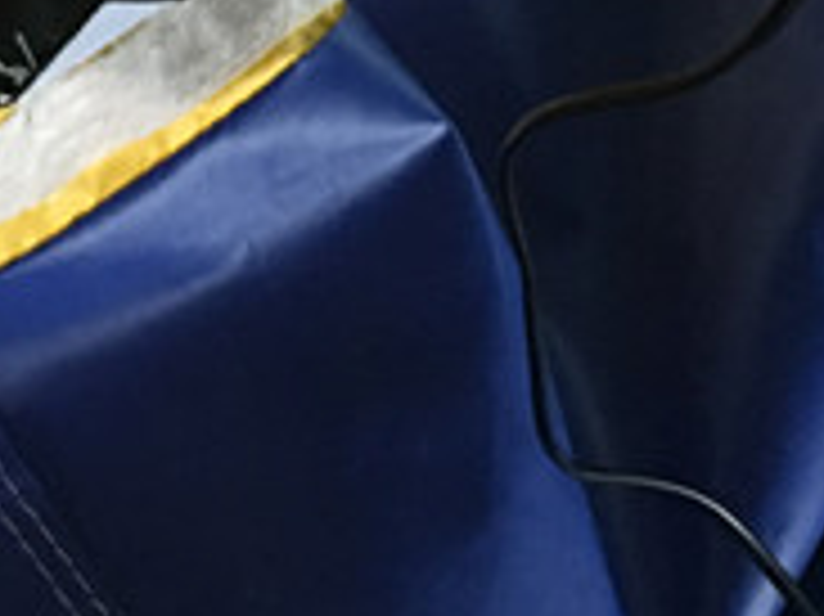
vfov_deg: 11.5
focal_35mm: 119
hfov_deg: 16.4
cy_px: -522
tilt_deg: -48.1
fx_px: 2831
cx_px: 171
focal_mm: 4.15
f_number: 2.2
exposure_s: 1/8
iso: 160
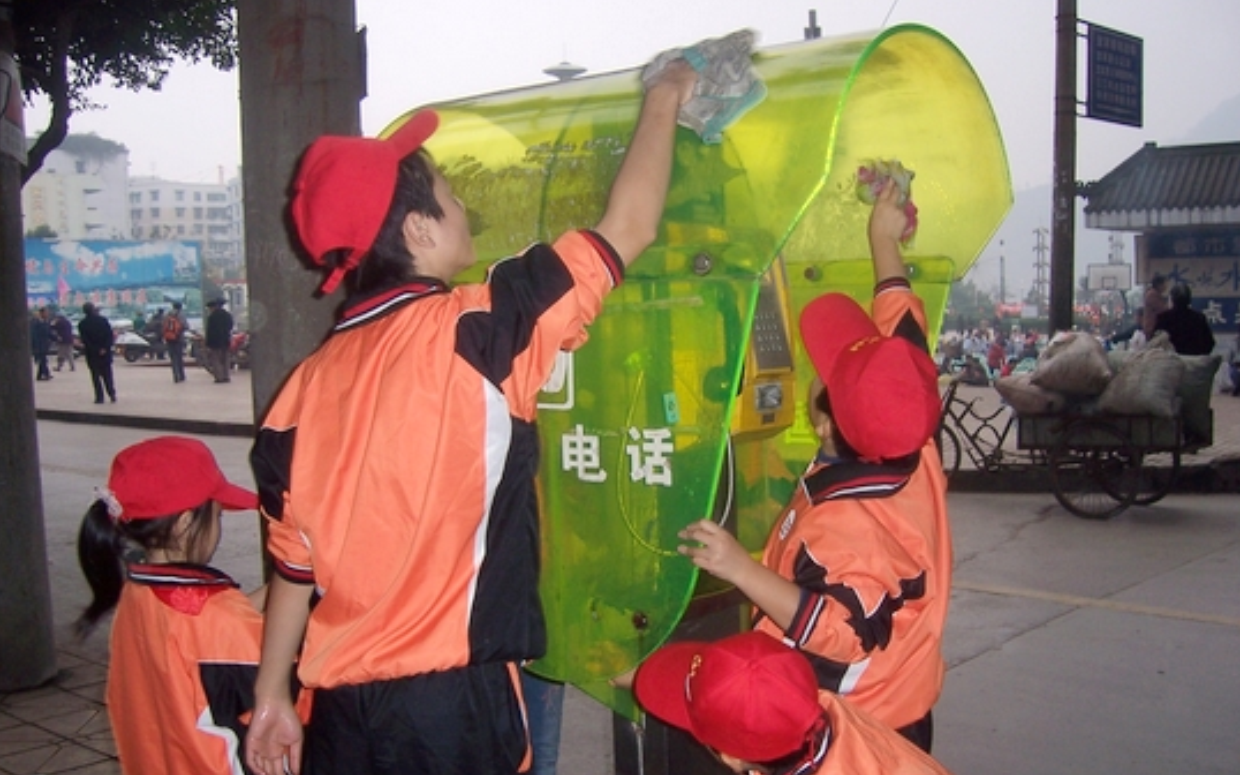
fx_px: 1318
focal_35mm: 39
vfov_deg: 32.7
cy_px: 436
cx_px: 608
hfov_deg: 50.4
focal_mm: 6
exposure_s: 1/60
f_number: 3
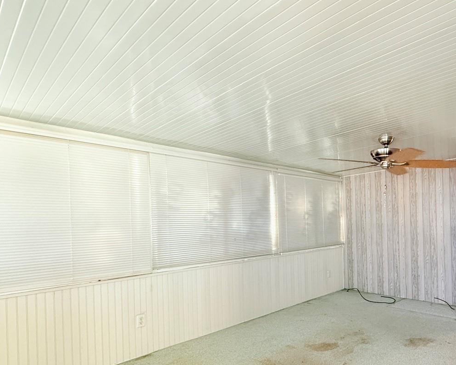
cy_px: 222
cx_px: 334
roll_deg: +1.4
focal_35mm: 22
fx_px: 297
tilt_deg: -0.5
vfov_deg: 62.5
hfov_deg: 70.7
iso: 320
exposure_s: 1/89
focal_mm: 2.22
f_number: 2.2
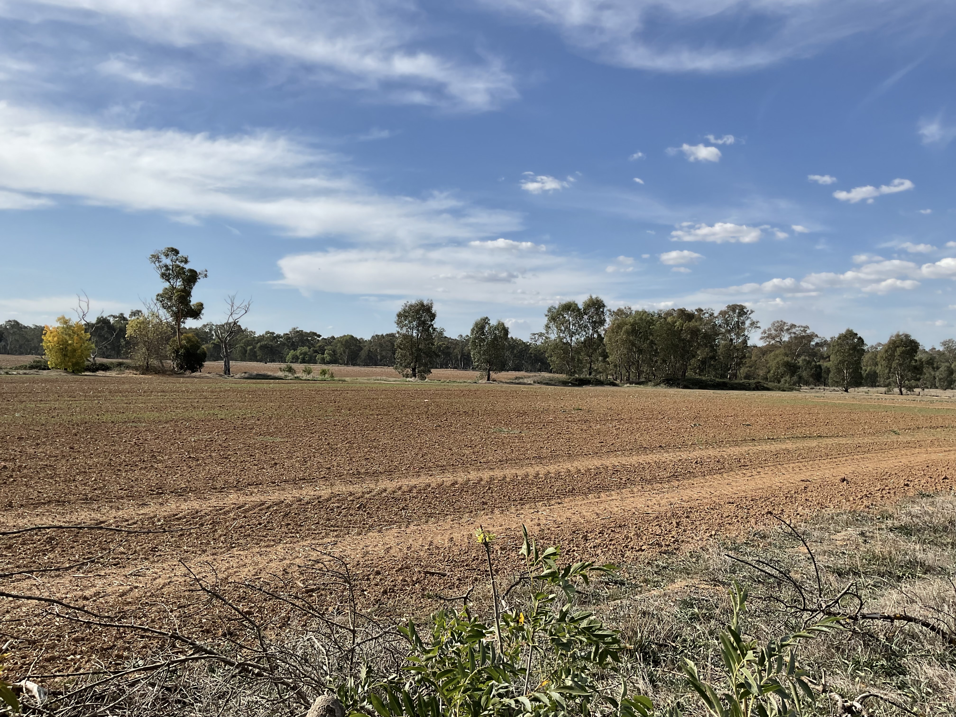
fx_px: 801
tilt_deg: +0.0
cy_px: 358
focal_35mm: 29
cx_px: 478
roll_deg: -1.8
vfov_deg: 48.2
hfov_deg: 61.7
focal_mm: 3
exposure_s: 1/3125
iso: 16
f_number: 1.8
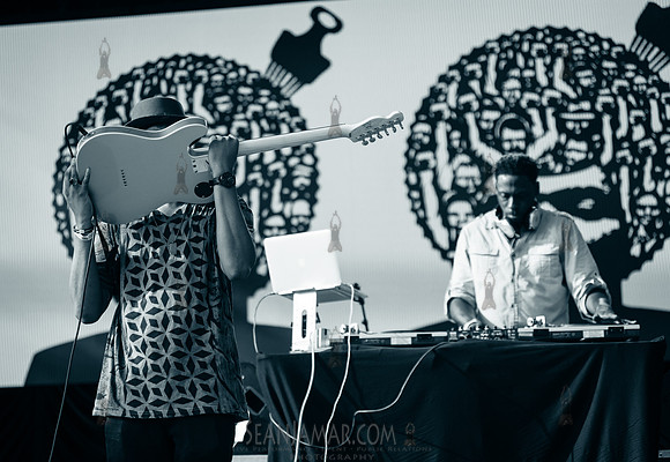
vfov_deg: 15.4
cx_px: 289
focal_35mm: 91
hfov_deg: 22.2
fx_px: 1706
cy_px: 223
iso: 500
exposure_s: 1/2500
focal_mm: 80
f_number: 2.8
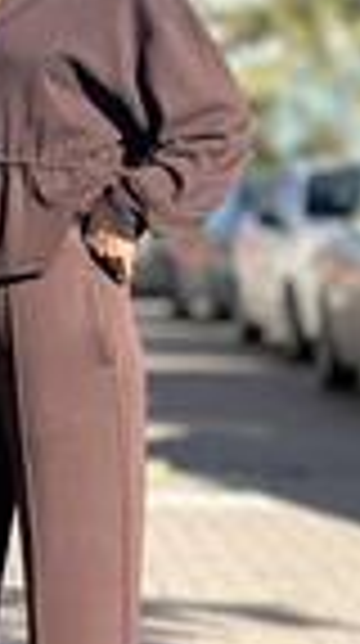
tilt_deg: +2.2
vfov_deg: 14.3
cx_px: -86
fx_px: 2573
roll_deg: -0.1
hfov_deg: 7.9
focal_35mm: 151
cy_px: 277
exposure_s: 1/4184
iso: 100
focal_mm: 6.86
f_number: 1.78
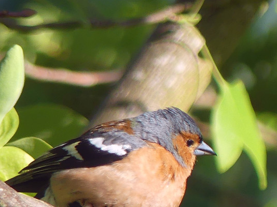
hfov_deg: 0.8
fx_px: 19180
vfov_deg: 0.6
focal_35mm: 2398
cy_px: 167
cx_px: 98
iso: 100
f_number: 4
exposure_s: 1/320
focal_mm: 108
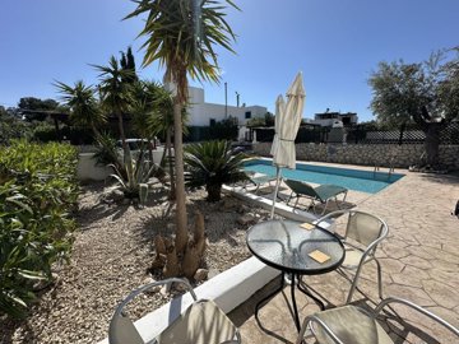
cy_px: 172
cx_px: 230
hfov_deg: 102.1
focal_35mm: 14
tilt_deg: -10.2
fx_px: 186
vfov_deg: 85.7
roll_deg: +1.0
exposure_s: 1/1855
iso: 50
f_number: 2.2
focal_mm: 2.22
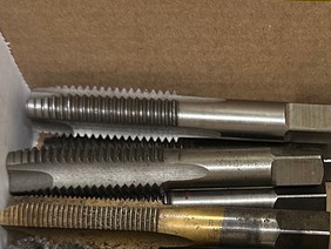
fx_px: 833
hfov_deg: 21.6
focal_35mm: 87
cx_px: 337
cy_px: 227
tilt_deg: -66.4
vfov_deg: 16.8
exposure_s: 1/53
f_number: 1.78
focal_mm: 6.86
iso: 250
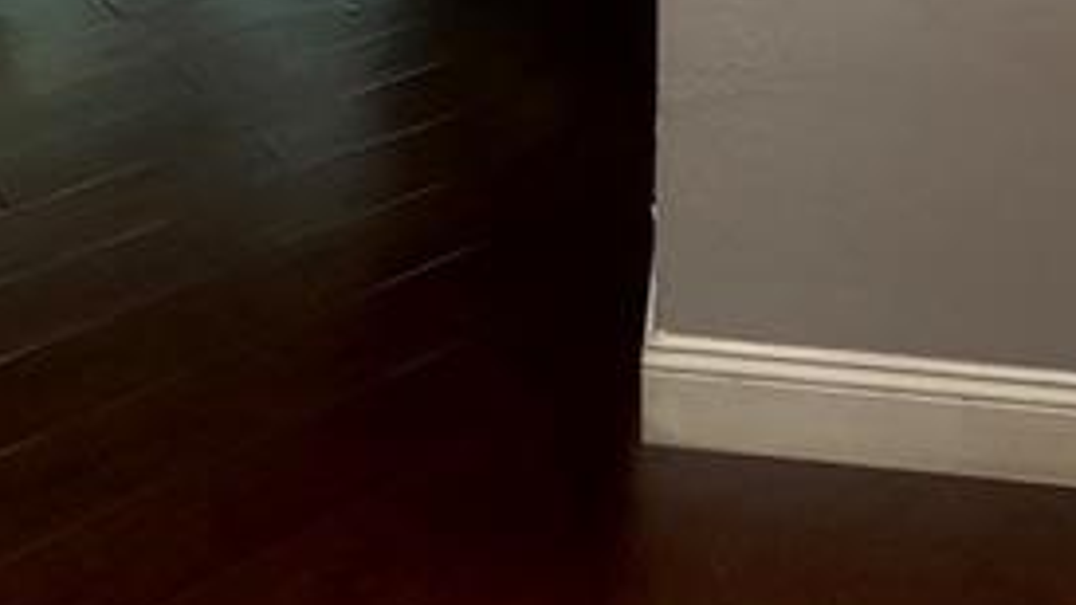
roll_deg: -0.3
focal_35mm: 57
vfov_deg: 15.8
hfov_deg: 36.6
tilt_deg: -2.7
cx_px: 491
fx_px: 1626
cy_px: -660
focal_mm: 2.22
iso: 160
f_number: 2.2
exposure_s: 1/60
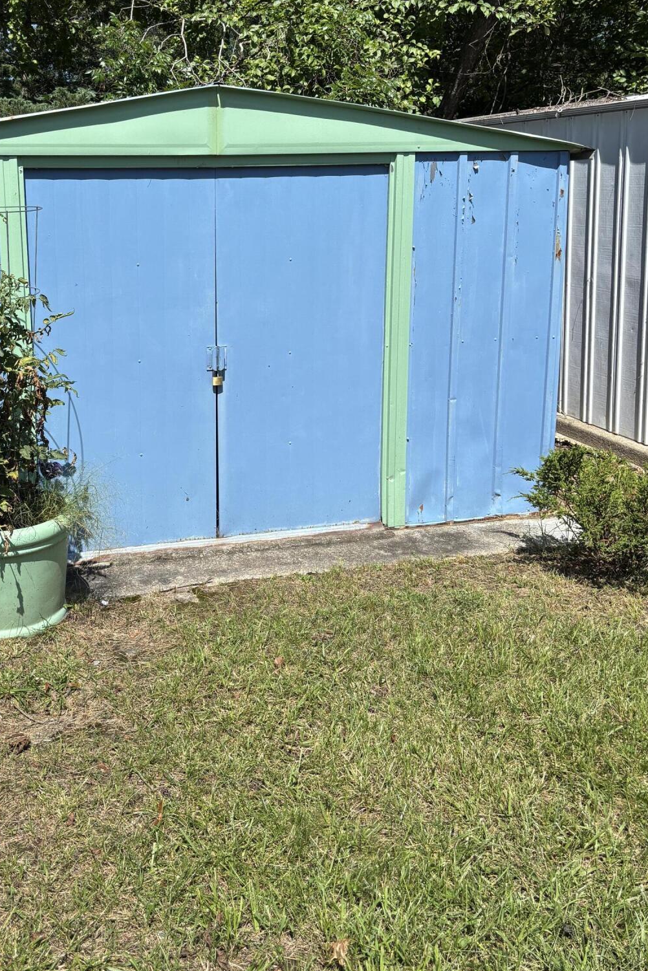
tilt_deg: -14.7
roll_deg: +1.7
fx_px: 971
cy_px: 354
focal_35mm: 36
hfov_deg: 36.2
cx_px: 176
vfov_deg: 52.5
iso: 50
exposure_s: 1/3311
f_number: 1.6
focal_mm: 5.96
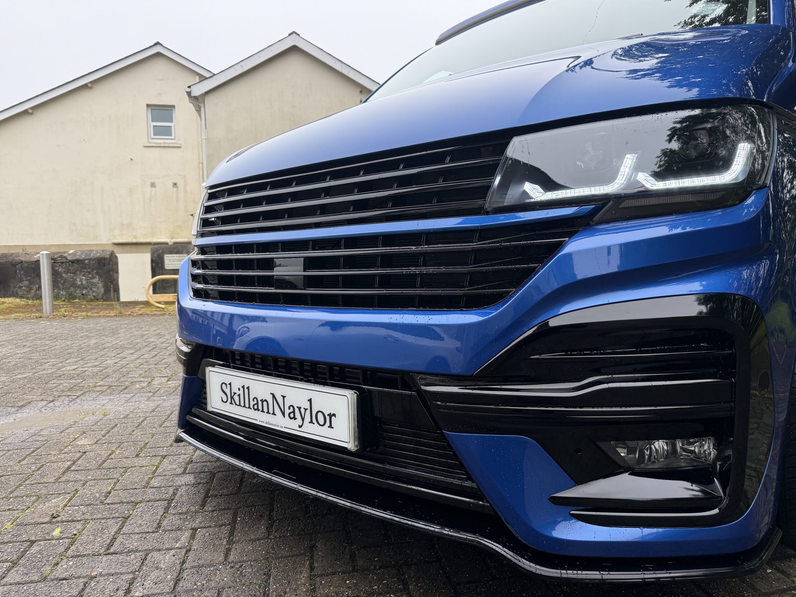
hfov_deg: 71.6
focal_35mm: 24
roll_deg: +1.5
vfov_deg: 56.8
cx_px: 398
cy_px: 298
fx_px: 552
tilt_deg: -2.4
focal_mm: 6.76
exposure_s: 1/920
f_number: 1.78
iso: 100
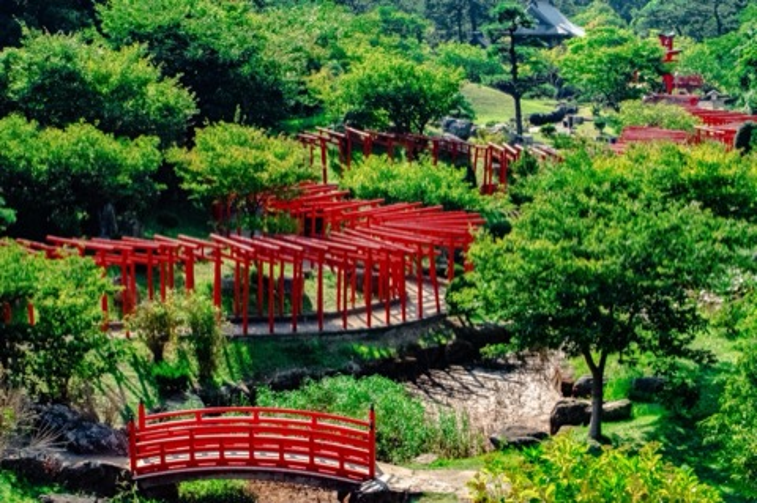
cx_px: 378
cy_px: 252
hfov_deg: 27.0
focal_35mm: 75
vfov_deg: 18.1
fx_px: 1575
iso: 6400
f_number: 22
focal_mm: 50
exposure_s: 1/400
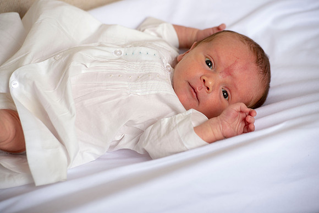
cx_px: 160
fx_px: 1771
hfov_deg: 10.3
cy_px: 106
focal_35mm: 200
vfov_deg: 6.9
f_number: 5.6
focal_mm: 200
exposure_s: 1/160
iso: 125
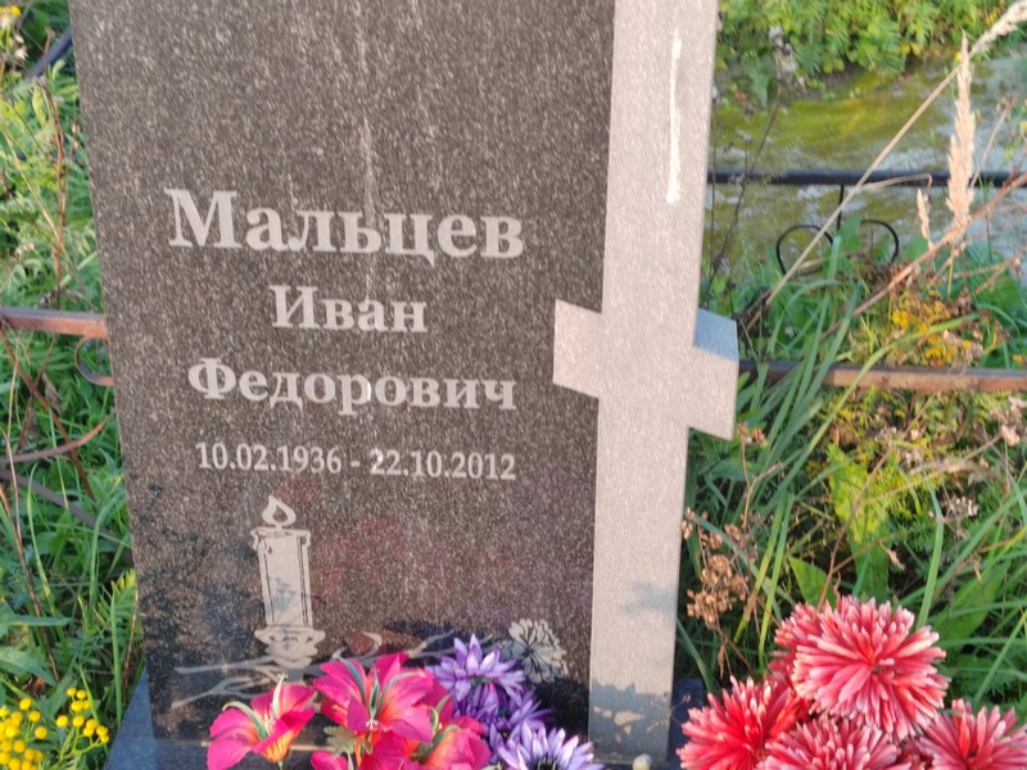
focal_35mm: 59
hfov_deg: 32.7
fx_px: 1750
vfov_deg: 24.8
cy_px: 385
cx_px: 514
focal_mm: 5.52
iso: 100
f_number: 1.9
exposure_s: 1/120
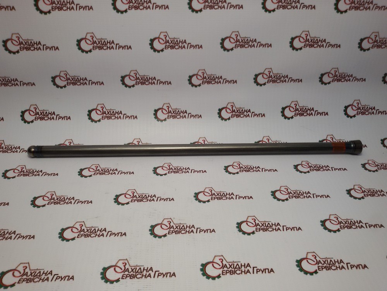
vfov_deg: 45.4
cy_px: 146
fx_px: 347
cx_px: 194
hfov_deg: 58.4
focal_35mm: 31
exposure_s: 1/120
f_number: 2.4
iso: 40
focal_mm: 2.93
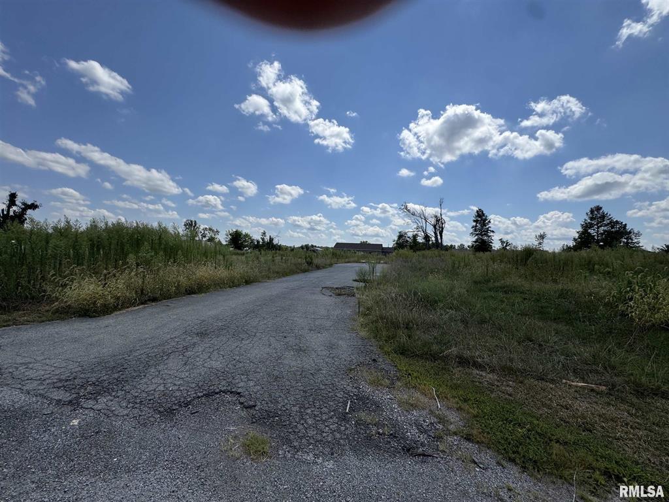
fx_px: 271
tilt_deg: +0.8
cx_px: 334
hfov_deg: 102.1
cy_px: 251
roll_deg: -1.8
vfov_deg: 85.7
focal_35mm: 14
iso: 50
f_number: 2.2
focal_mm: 2.22
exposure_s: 1/3247
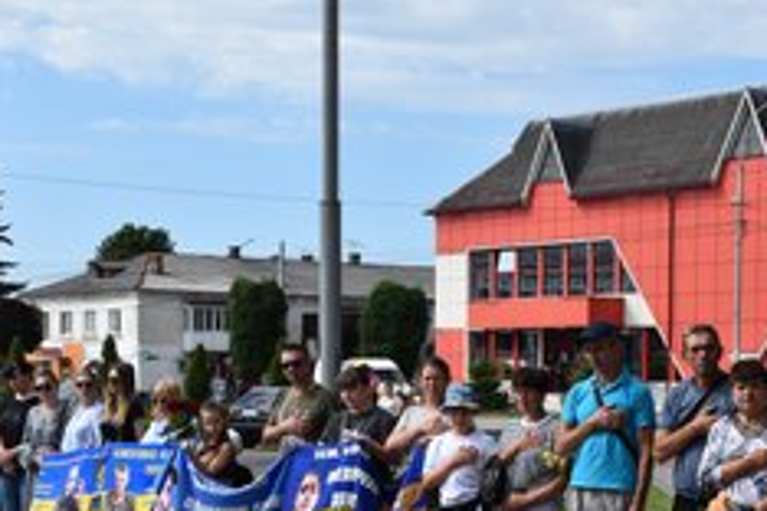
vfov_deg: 16.5
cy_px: 413
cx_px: 275
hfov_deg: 24.7
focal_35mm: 82
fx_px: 1747
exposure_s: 1/400
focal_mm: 32
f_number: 10
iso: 200
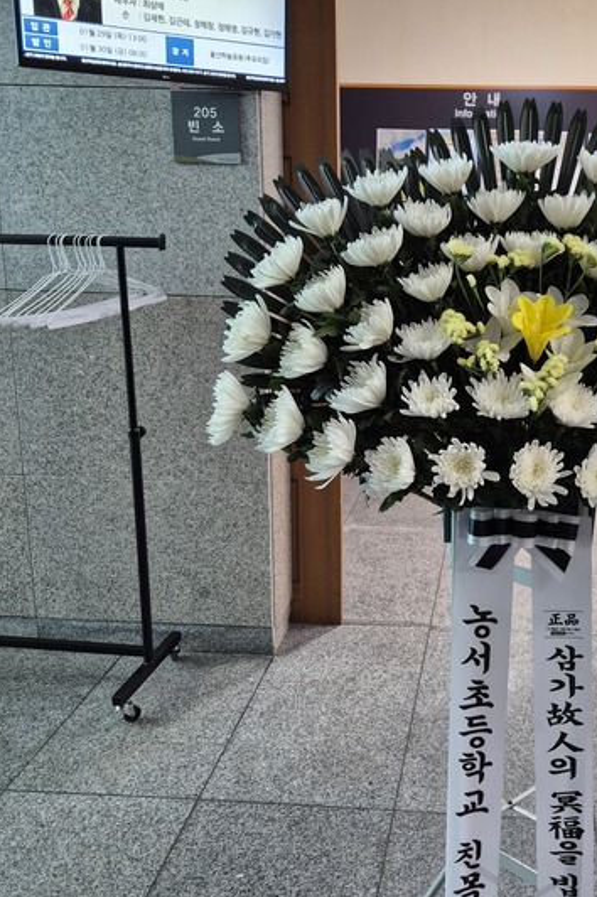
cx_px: 474
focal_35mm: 36
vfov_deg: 53.1
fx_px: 897
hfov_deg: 35.7
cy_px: 400
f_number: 1.8
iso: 500
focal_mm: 5.4
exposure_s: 1/120
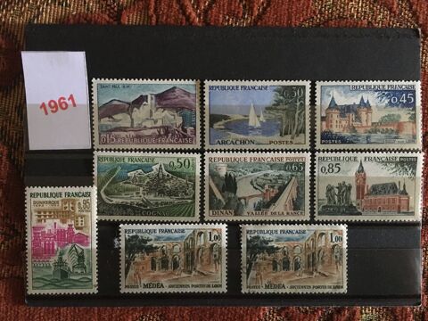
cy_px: 160
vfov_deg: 48.2
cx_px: 214
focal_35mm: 29
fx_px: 359
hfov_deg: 61.7
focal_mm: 4.15
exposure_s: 1/17
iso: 500
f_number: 2.2
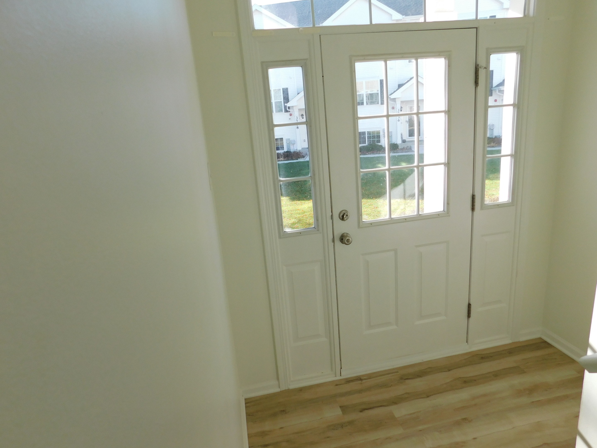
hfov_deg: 73.9
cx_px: 298
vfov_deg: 58.9
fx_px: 397
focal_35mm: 23
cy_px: 224
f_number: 3
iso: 125
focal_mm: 4
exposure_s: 1/250
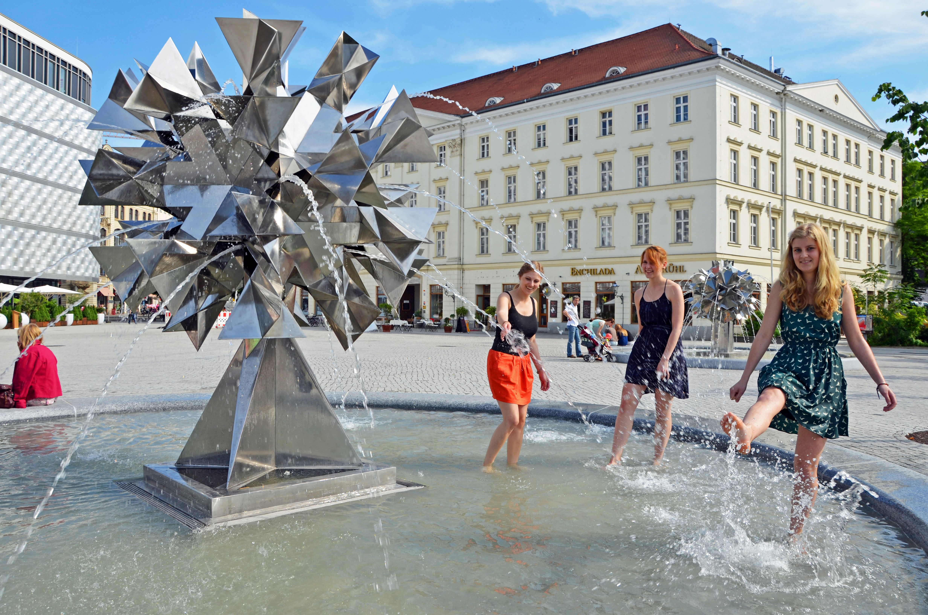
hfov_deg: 67.5
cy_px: 308
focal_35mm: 27
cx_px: 464
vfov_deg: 47.7
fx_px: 695
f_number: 8
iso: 100
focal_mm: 18
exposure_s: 1/250
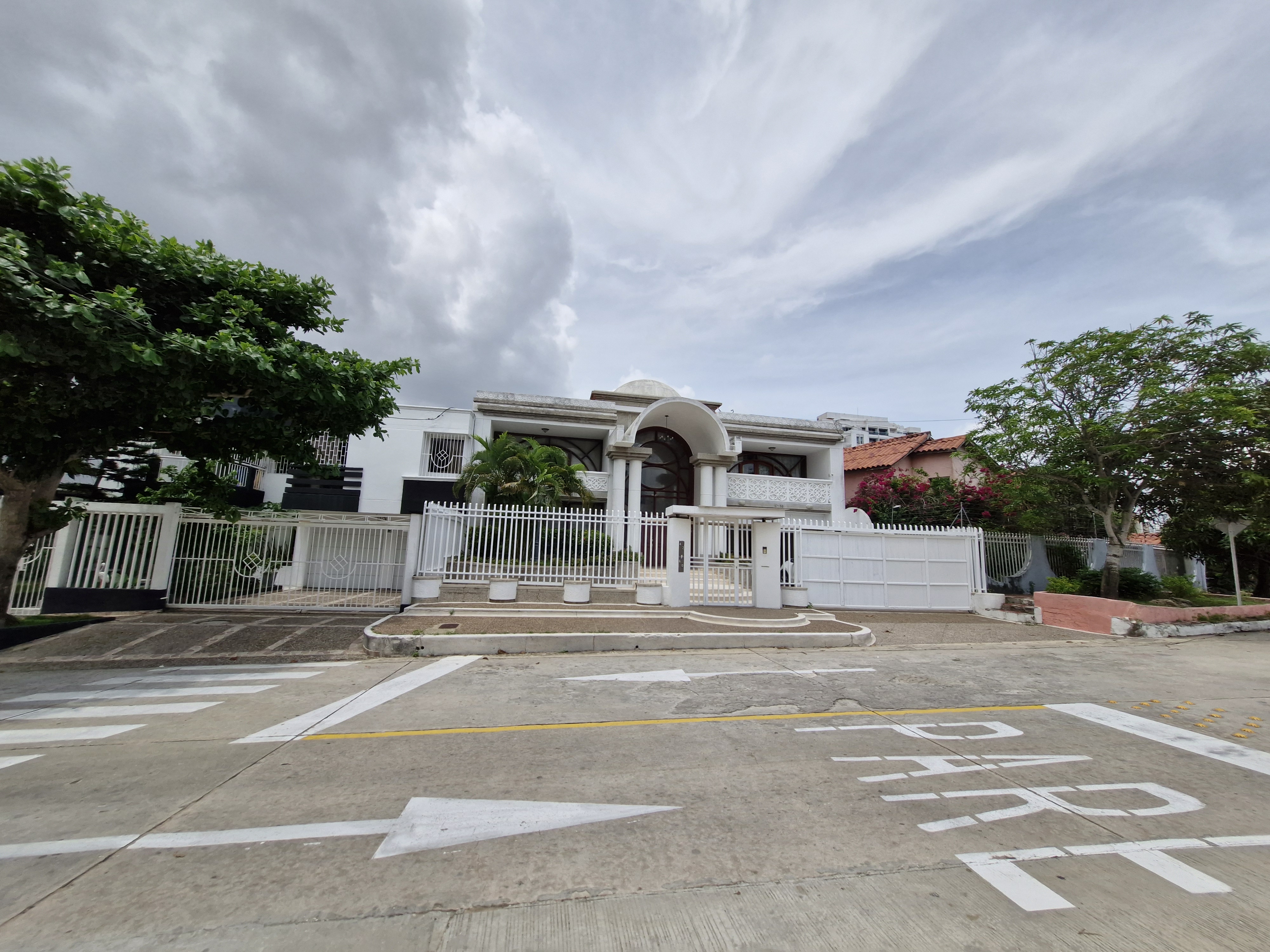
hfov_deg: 106.2
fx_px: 477
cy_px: 476
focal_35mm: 13
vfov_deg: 89.9
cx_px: 635
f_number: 2.2
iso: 50
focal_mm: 1.74
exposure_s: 1/3096
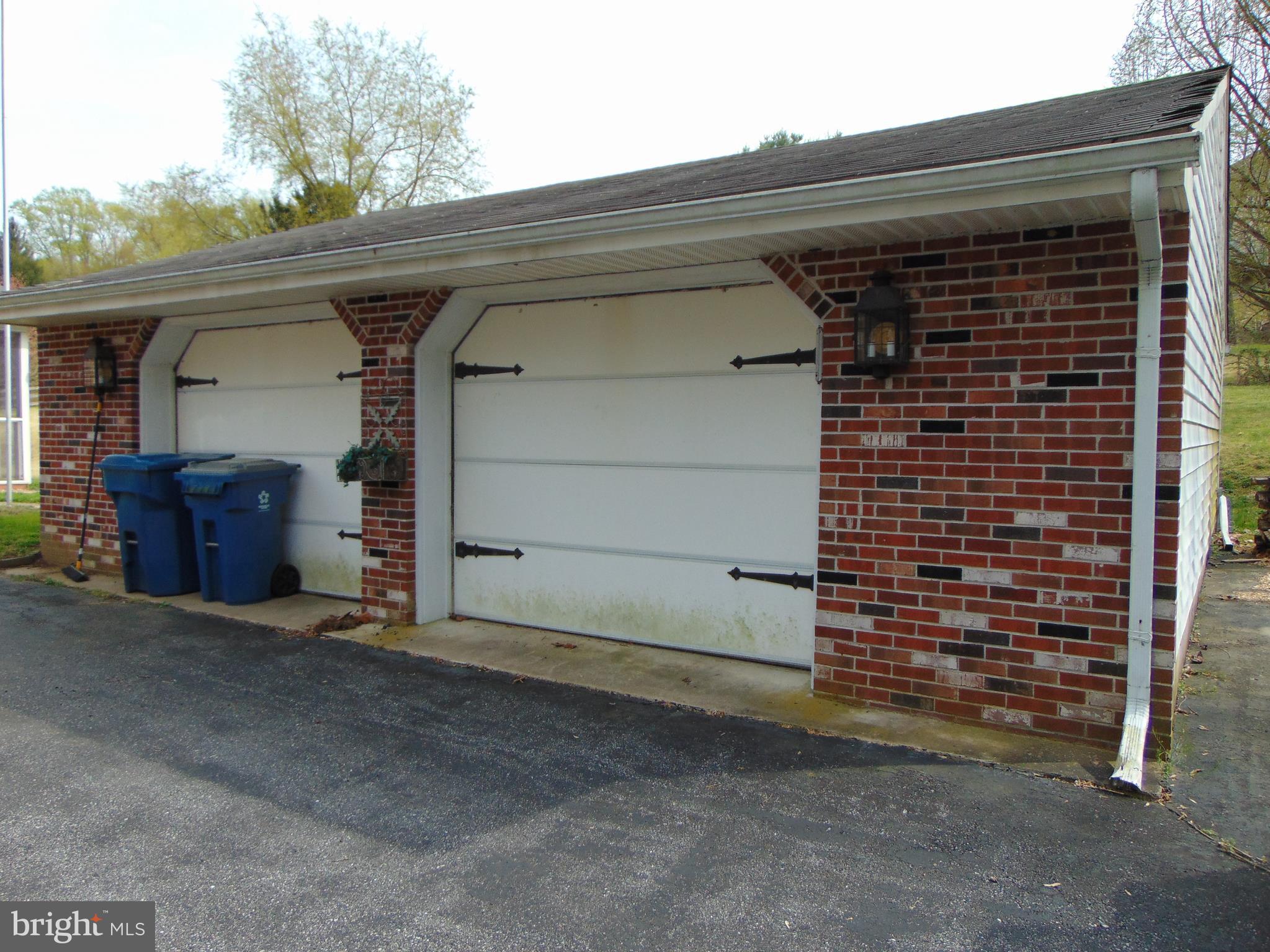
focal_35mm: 25
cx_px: 635
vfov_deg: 54.9
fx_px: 917
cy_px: 476
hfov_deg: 69.4
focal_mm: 4.5
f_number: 3
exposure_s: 1/500
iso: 80
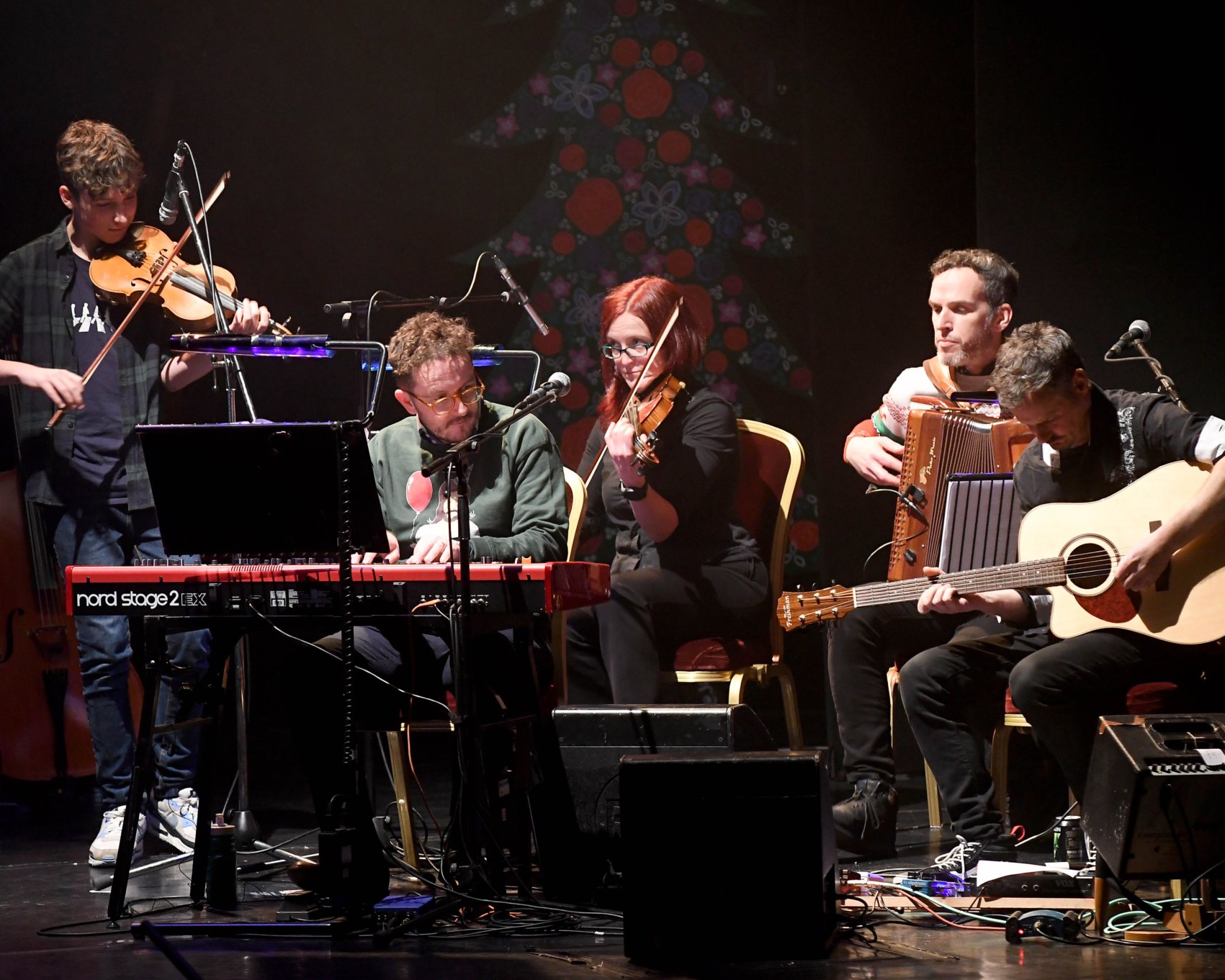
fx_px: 11058
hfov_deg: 6.3
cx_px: 648
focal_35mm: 305
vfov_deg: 5.1
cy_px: 489
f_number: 2.8
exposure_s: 1/50
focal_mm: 180
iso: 2500
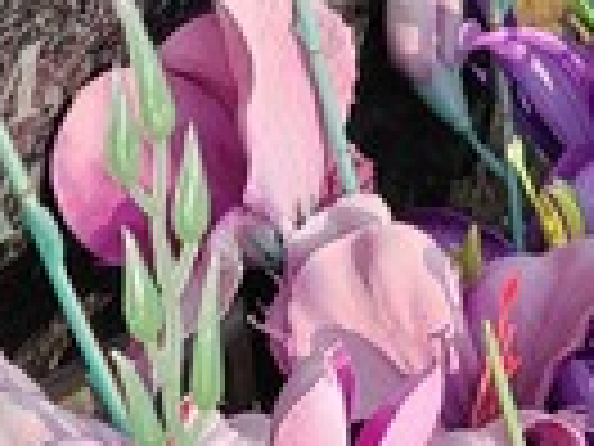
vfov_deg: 8.3
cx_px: 130
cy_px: -635
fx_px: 2814
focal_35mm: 164
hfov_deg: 12.0
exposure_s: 1/800
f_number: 1.9
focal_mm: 5.52
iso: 100
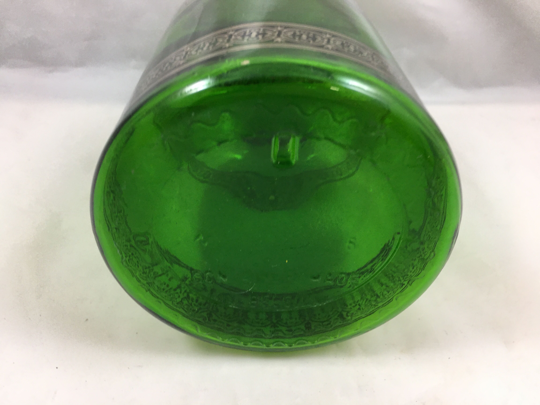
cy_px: 202
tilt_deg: -34.5
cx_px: 270
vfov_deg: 48.2
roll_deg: -1.4
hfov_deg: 61.7
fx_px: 452
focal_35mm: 29
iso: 64
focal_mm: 4.15
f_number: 2.2
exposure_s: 1/33
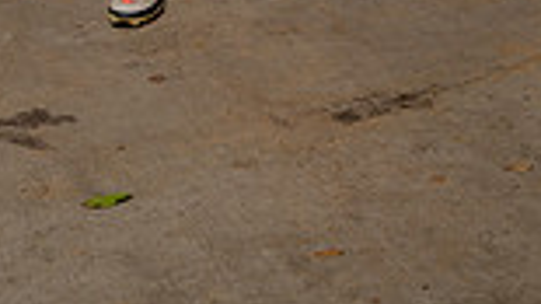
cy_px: -440
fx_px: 1348
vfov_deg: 10.8
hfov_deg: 22.5
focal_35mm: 94
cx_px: 150
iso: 100
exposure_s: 1/250
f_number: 5
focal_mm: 31
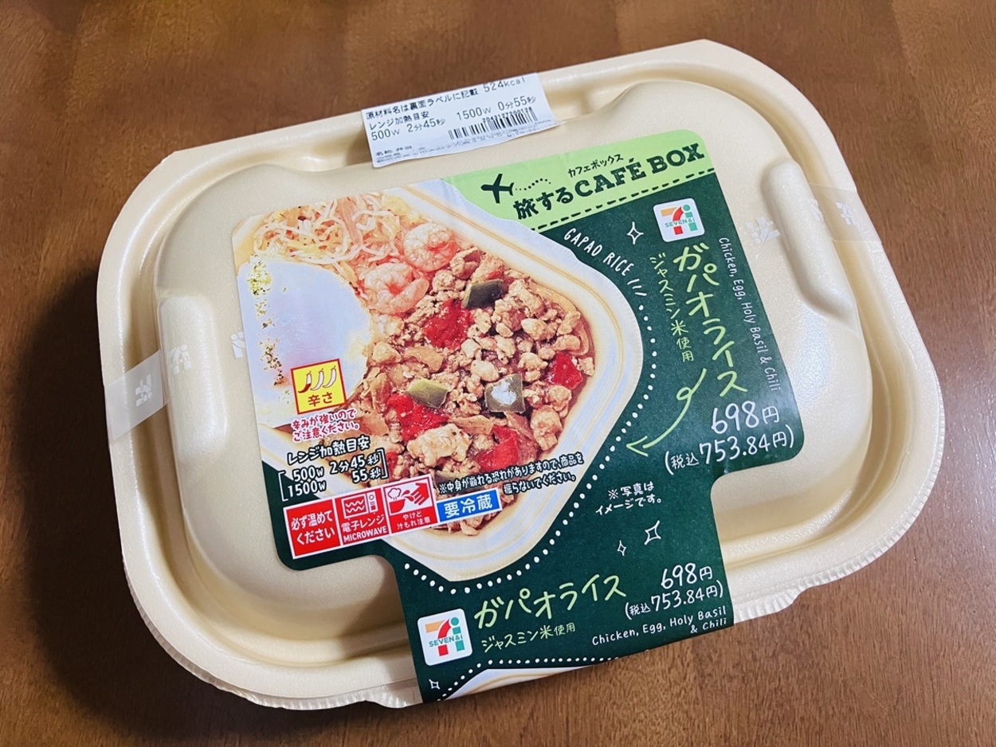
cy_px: 374
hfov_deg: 63.4
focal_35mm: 28
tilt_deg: -69.3
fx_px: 806
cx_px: 498
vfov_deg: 49.8
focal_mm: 3.99
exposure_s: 1/60
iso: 200
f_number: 1.8
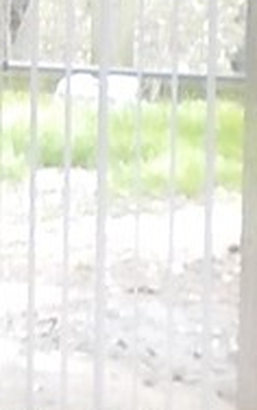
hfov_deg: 6.3
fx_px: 1933
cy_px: -63
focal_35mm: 173
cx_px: -751
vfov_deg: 11.9
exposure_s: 1/30
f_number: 3.3
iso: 125
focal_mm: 4.1
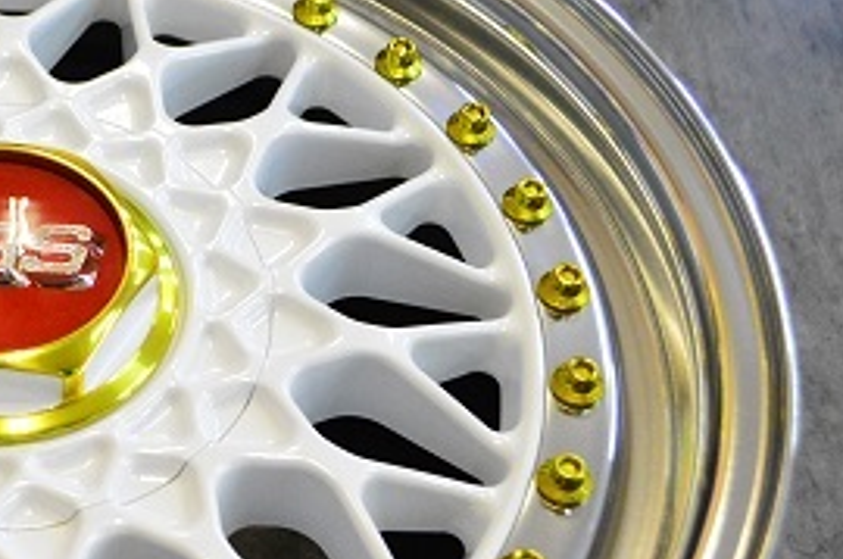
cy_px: 390
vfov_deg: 16.1
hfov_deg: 23.2
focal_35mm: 84
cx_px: -12
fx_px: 1963
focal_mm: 24
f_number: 5.6
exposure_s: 1/125
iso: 3200
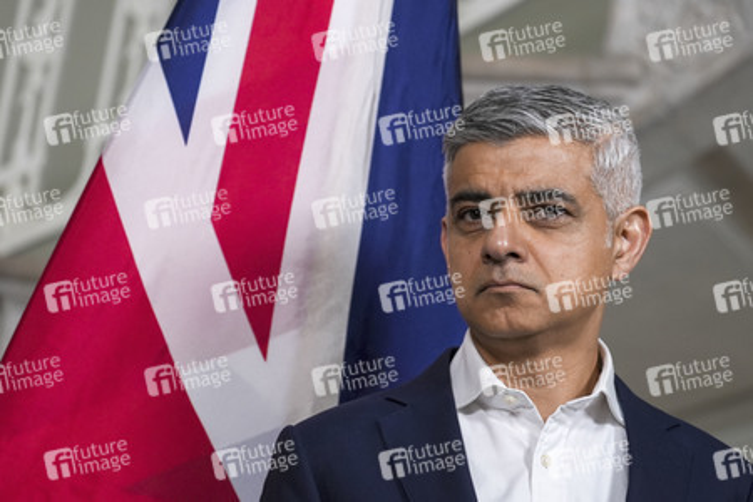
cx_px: 376
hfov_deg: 10.9
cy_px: 251
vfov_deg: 7.3
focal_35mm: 189
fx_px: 3953
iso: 3200
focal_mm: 189
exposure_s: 1/400
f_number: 5.6
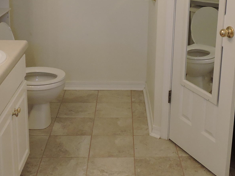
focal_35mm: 61
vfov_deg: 23.7
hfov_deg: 31.5
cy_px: 37
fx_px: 414
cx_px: 154
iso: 200
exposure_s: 1/30
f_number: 3.3
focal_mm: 4.3
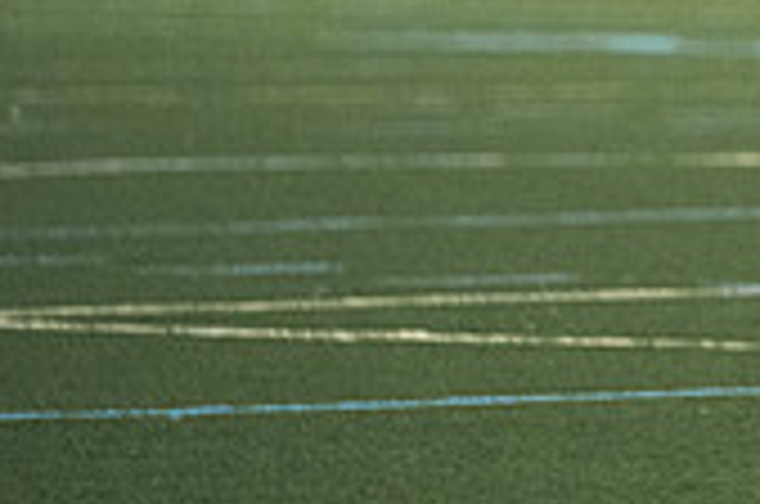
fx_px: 18479
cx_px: 1286
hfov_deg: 2.4
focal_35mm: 877
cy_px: 184
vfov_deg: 1.6
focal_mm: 170
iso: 8000
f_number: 2.8
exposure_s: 1/500
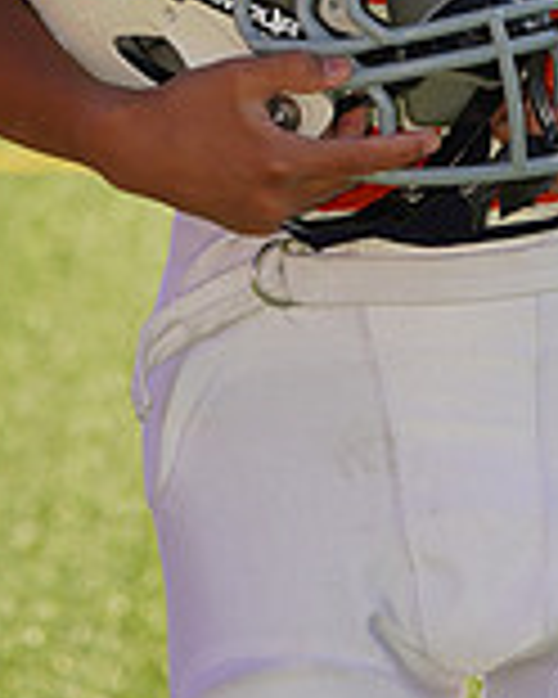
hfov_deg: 2.1
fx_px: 14884
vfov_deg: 2.7
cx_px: 266
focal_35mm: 721
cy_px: -383
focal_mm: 206
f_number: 8
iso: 100
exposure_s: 1/250
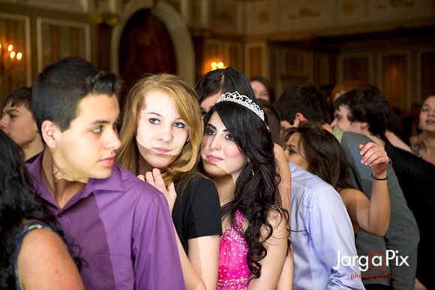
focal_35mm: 62
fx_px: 749
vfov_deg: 21.9
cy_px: 145
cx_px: 218
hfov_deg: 32.4
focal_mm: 62
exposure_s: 1/100
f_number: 3.2
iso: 1600
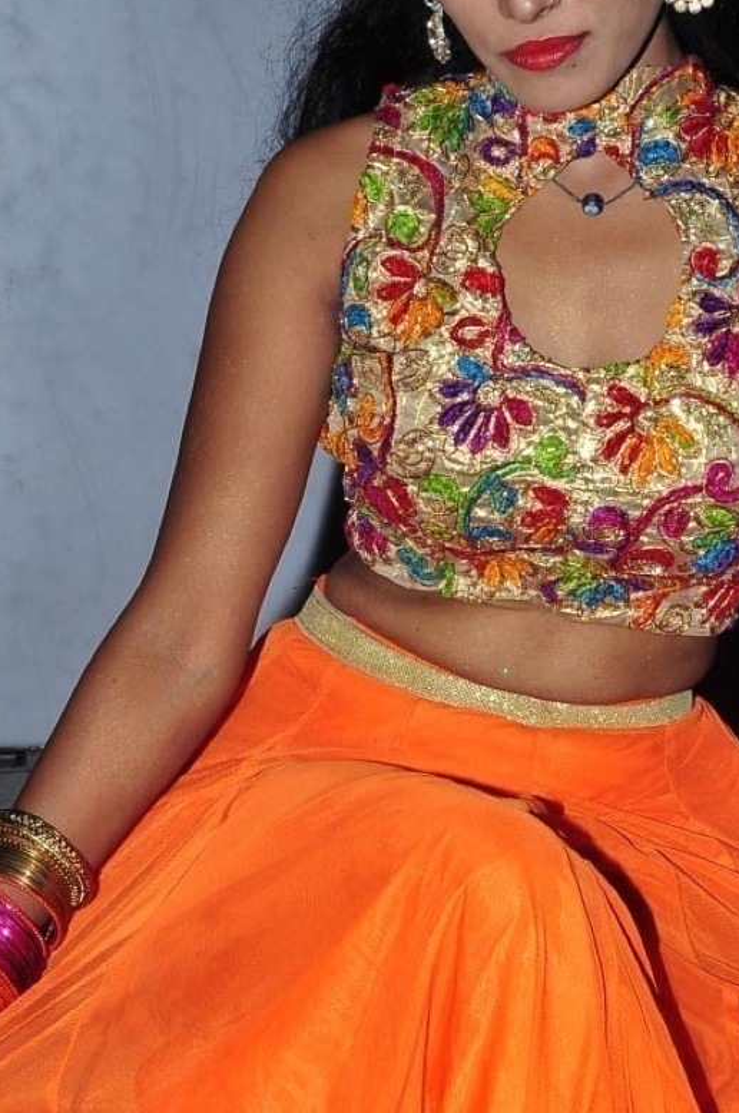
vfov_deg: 16.7
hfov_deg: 11.1
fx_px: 3771
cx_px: 617
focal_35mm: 122
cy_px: 849
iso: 400
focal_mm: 35
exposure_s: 1/125
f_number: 10
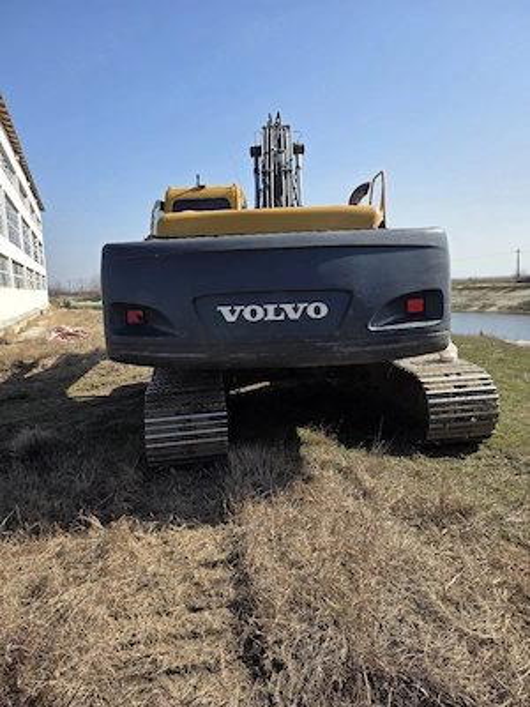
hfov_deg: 58.9
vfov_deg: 73.9
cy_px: 354
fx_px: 470
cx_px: 265
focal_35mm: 23
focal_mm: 6.25
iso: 80
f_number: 1.7
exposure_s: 1/5000
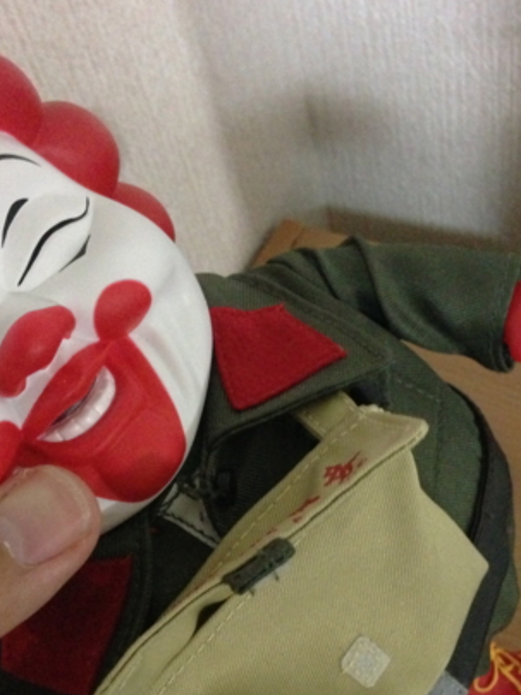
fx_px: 983
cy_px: 499
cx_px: 272
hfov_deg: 29.7
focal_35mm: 49
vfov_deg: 38.2
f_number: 2.4
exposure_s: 1/15
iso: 800
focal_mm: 4.13
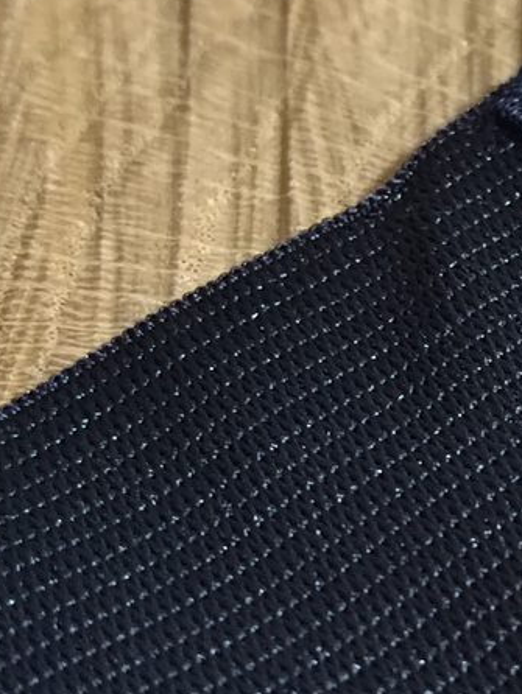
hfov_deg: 14.1
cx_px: 540
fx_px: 2069
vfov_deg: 19.0
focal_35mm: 103
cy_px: 455
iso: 4120
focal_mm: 5.52
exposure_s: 1/24
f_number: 1.9
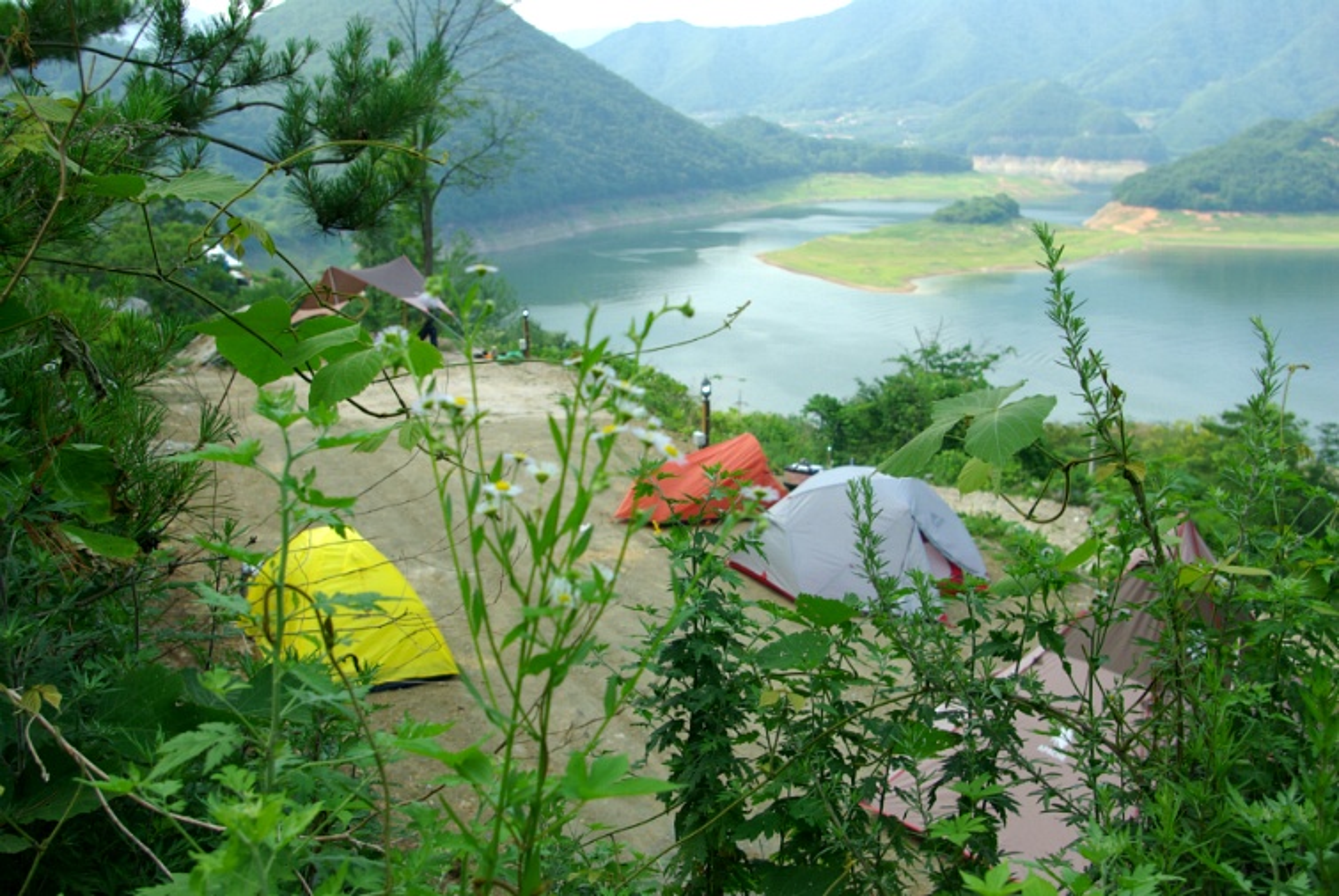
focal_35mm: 36
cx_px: 670
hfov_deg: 53.1
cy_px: 448
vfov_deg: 37.0
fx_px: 1340
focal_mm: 24
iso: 100
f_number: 6.7
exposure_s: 1/125
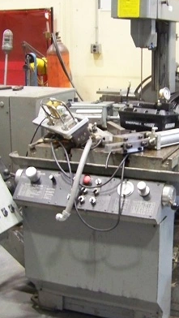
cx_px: 139
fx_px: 505
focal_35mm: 60
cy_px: 158
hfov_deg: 19.9
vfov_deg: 34.9
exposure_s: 1/13
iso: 400
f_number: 2.8
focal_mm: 5.85
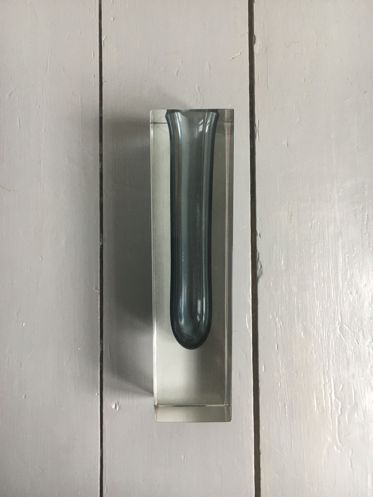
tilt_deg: -88.8
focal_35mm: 31
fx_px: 445
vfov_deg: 58.3
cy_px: 242
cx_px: 182
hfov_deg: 45.4
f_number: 2.2
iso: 100
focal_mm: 4.15
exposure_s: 1/33
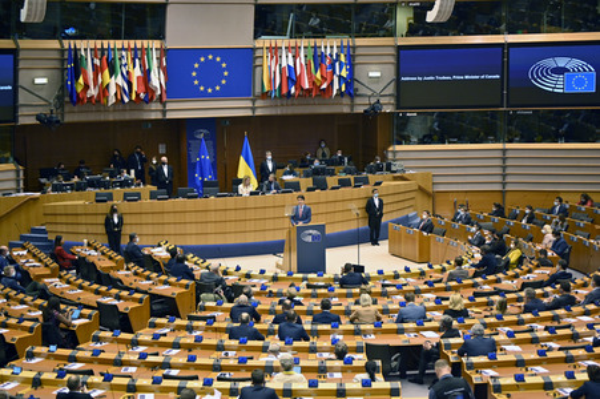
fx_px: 1199
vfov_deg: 18.9
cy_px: 200
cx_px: 300
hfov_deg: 28.1
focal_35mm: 72
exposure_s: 1/320
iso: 2000
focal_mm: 72
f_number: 4.8
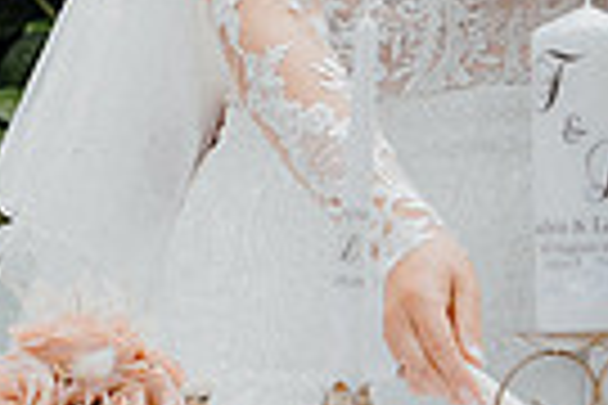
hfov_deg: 6.4
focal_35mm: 322
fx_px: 5438
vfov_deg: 4.3
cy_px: -92
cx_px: 766
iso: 125
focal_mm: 50
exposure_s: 1/200
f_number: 3.5
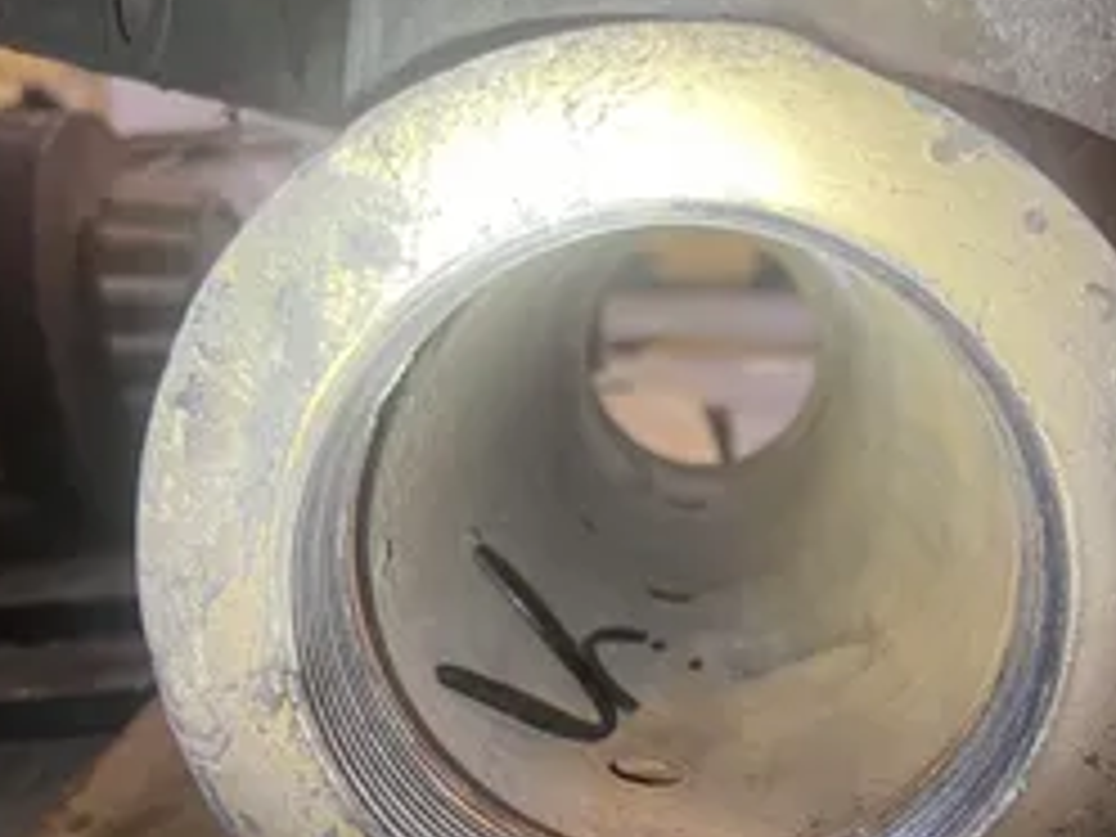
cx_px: 814
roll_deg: +1.5
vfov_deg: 33.6
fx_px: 1354
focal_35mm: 42
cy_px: 639
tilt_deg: -15.2
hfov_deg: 43.6
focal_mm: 5.7
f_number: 1.5
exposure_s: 1/60
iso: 250
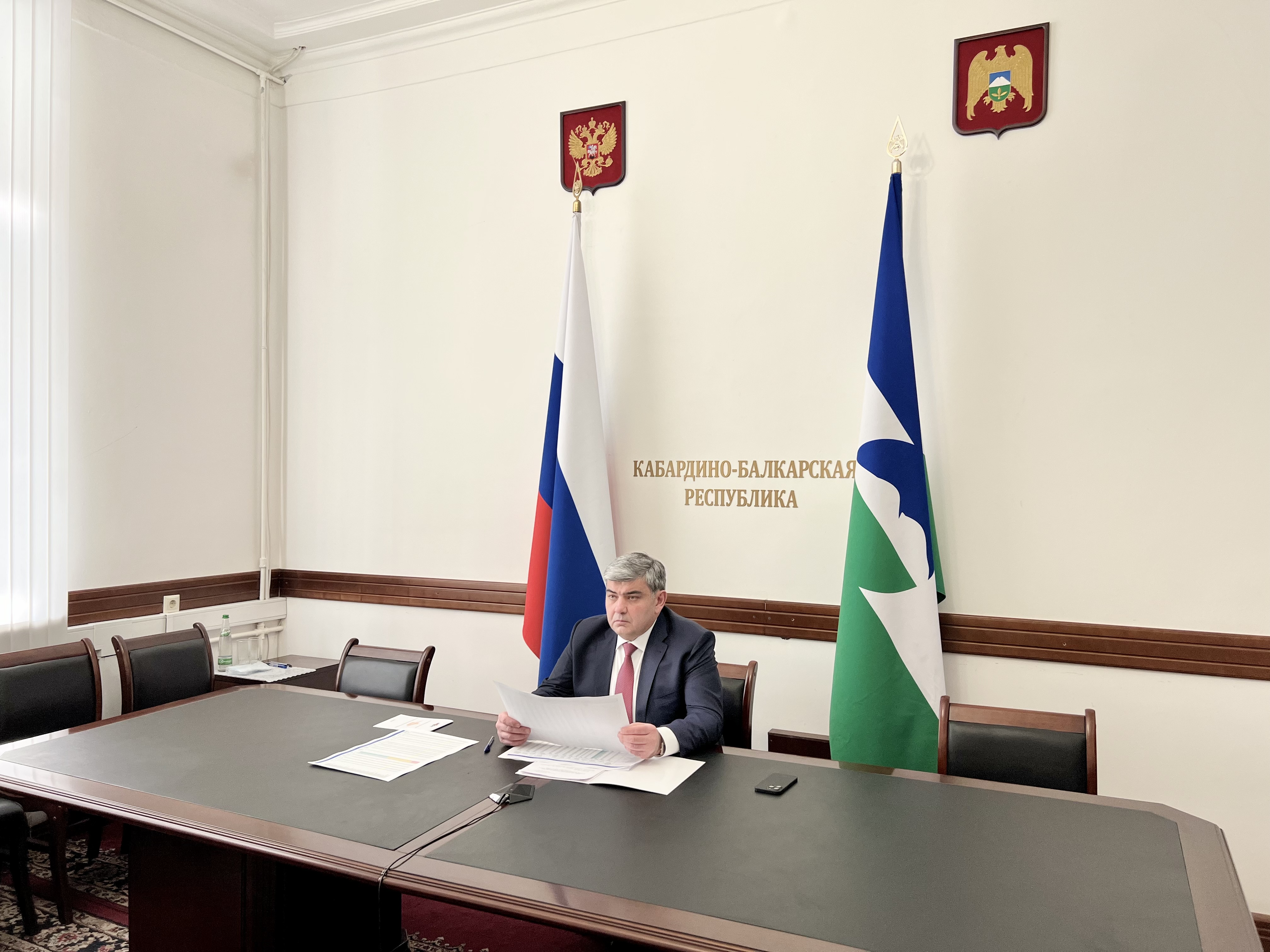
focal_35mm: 26
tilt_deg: -0.4
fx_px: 954
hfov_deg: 67.3
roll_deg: -0.4
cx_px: 635
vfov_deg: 53.1
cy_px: 476
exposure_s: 1/100
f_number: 1.5
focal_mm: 5.7
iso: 64
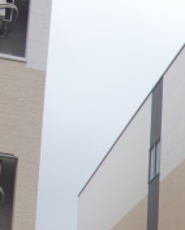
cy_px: 290
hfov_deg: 11.1
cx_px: 367
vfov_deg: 14.6
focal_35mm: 127
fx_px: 868
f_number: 2.8
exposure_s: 1/500
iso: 64
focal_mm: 6.3
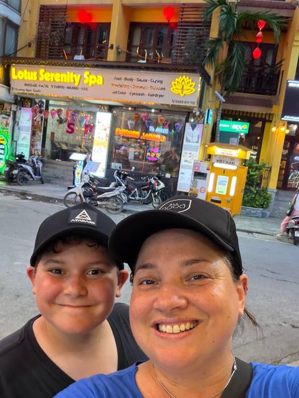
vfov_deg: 60.0
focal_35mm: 30
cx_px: 150
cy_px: 199
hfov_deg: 46.8
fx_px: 346
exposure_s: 1/25
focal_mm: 2.71
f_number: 1.9
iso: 320
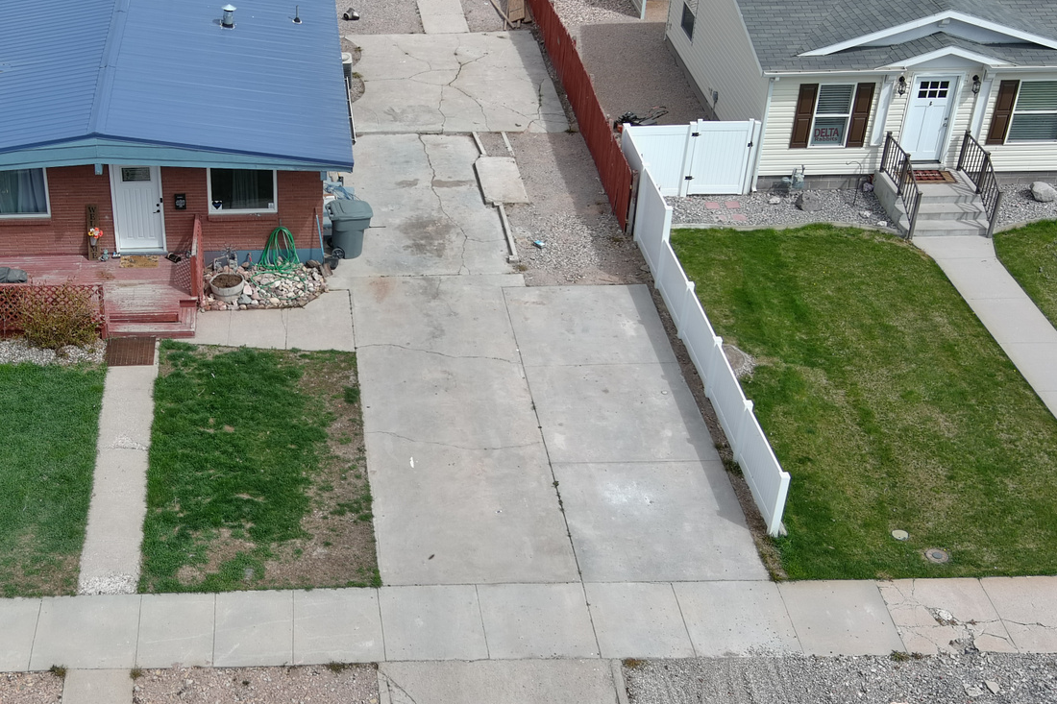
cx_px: 254
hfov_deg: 36.0
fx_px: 1585
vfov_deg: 25.0
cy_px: 261
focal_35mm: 54
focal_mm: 10.13
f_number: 2.8
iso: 100
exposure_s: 1/1250
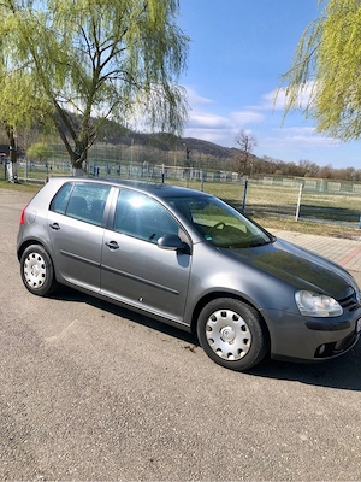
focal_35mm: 28
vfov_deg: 63.4
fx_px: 389
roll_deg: -4.2
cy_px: 241
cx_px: 180
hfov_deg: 49.7
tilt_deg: -9.4
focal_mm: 4
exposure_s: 1/1869
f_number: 1.8
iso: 20
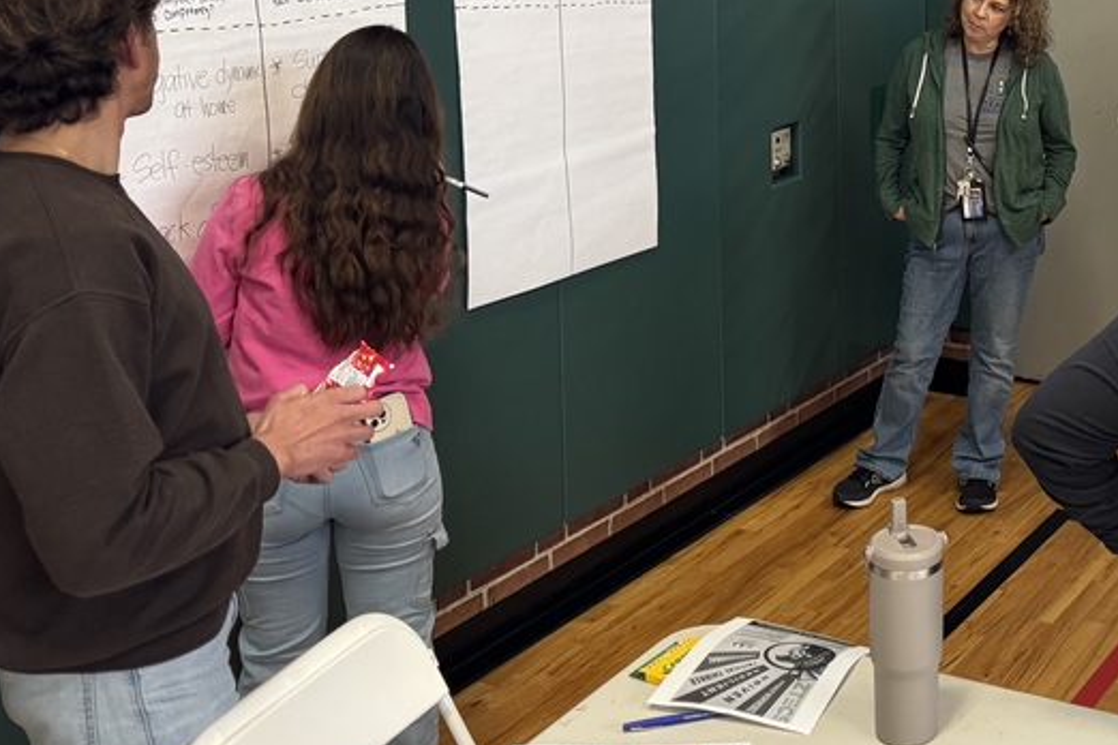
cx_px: 1019
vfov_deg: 26.4
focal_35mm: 49
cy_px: 49
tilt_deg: -7.1
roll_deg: +0.0
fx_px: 1522
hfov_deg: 37.5
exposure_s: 1/60
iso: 250
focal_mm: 6.76
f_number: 1.78
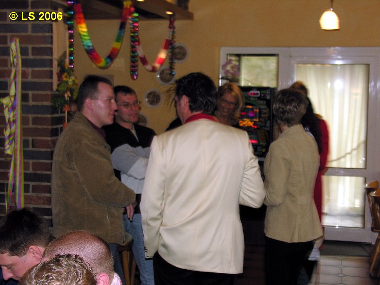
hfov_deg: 32.7
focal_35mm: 59
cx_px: 190
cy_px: 142
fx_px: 648
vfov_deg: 24.8
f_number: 3.2
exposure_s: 1/60.1
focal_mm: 15
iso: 100
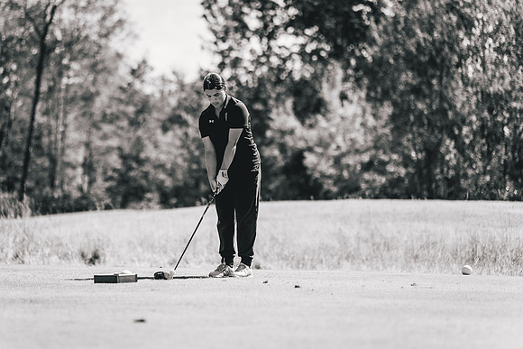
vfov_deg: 7.6
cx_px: 219
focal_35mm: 180
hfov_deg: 11.4
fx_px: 2615
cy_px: 162
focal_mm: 150
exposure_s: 1/2500
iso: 200
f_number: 2.8
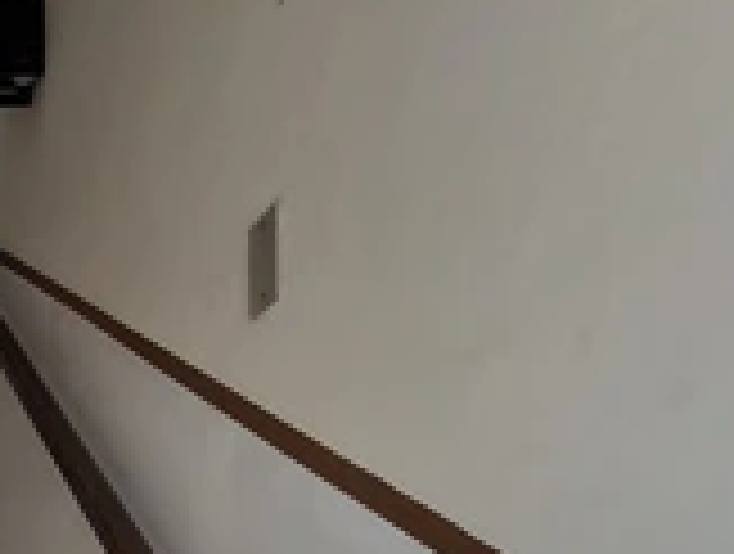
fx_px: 999
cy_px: 743
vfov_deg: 25.9
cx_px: -243
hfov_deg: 30.7
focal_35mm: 47
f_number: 2.2
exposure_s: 1/120
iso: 40
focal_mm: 1.64
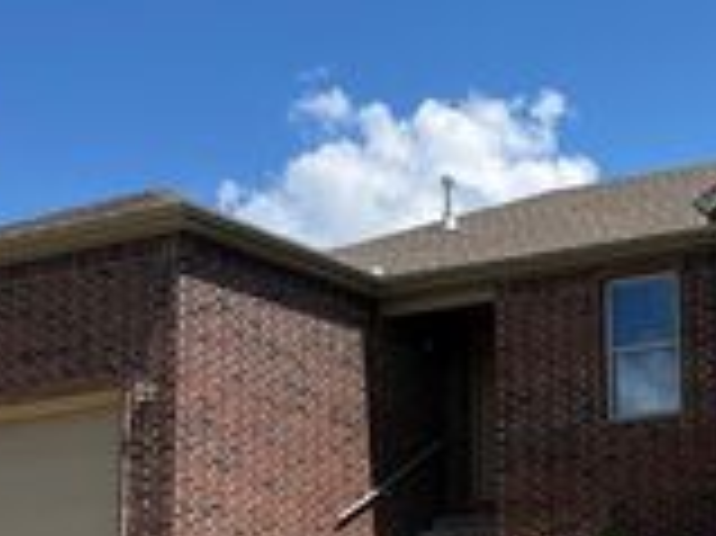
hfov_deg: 23.0
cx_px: 693
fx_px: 1695
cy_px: 403
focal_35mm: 82
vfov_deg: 17.9
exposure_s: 1/3745
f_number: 1.6
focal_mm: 5.1
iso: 50
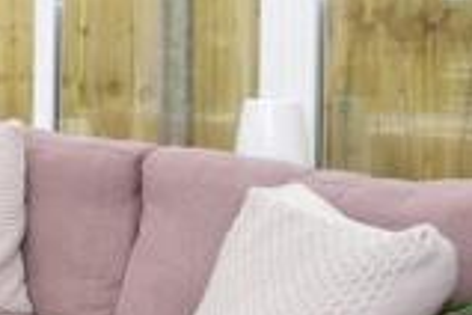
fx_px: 813
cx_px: -294
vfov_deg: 21.5
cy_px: 49
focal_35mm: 62
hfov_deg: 23.4
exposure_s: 1/200
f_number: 6.3
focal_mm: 10
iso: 400
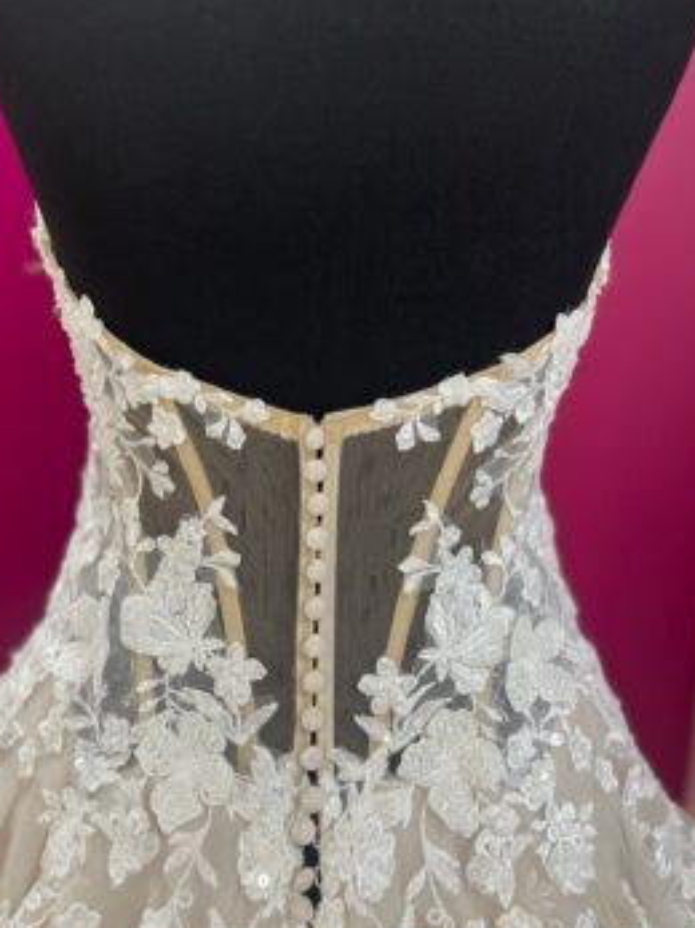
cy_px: 376
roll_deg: +0.2
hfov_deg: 44.0
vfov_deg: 56.4
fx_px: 857
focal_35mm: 32
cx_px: 299
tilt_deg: -11.0
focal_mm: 5.1
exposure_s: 1/50
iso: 125
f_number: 1.6
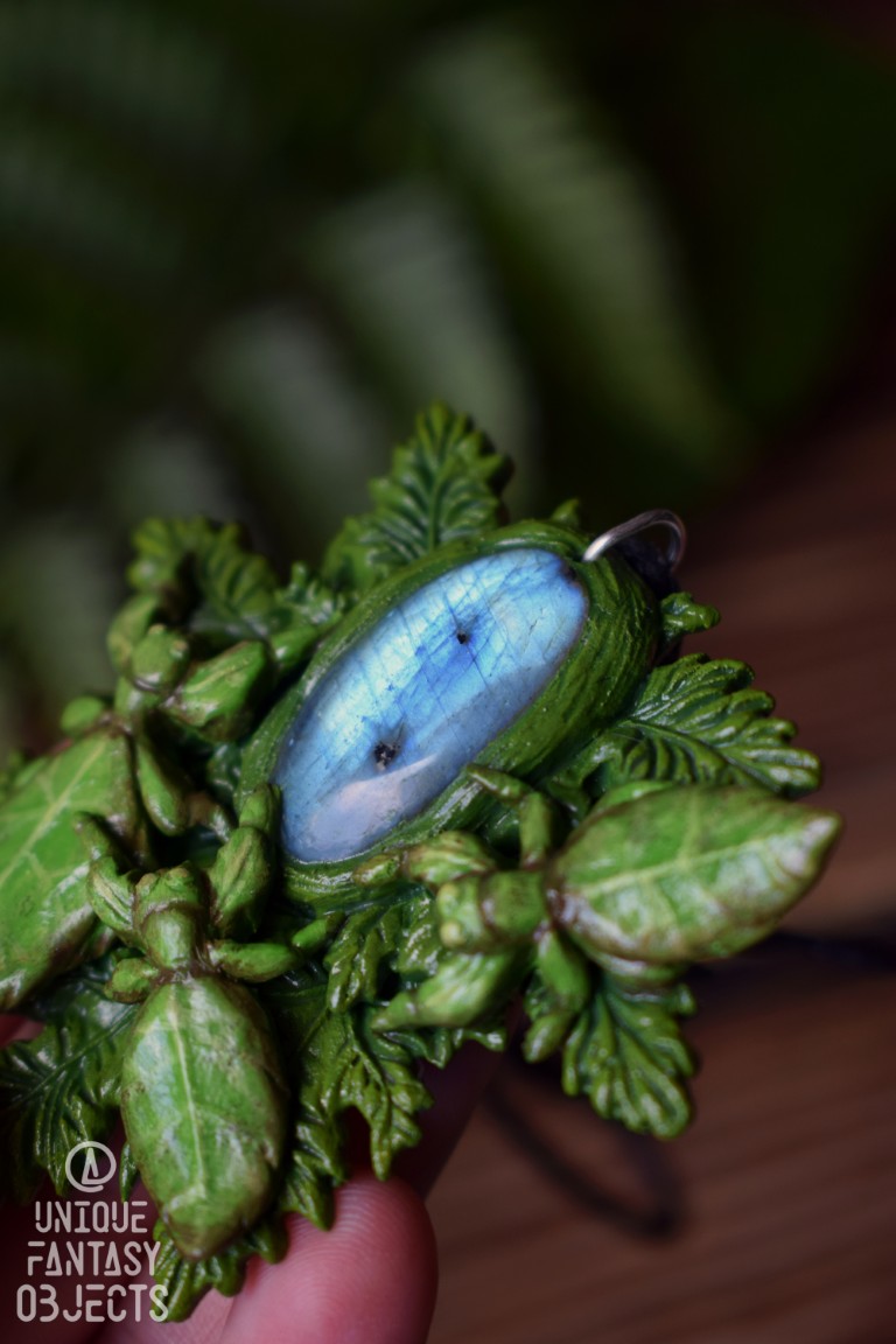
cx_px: 448
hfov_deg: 20.2
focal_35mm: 68
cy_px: 672
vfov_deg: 29.9
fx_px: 2520
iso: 400
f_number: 5
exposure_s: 1/80
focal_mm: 45
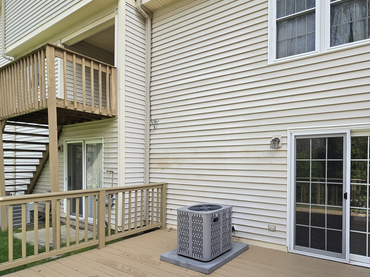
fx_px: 214
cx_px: 257
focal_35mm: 20
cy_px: 165
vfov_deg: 65.4
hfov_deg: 78.1
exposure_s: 1/463
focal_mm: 2.2
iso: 50
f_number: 2.2
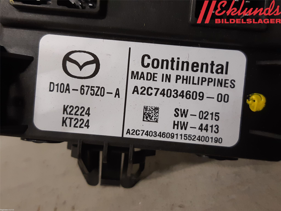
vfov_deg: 53.1
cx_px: 140
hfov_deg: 67.3
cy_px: 106
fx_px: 211
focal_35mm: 26
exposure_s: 1/50
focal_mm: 3.93
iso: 125
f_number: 1.7
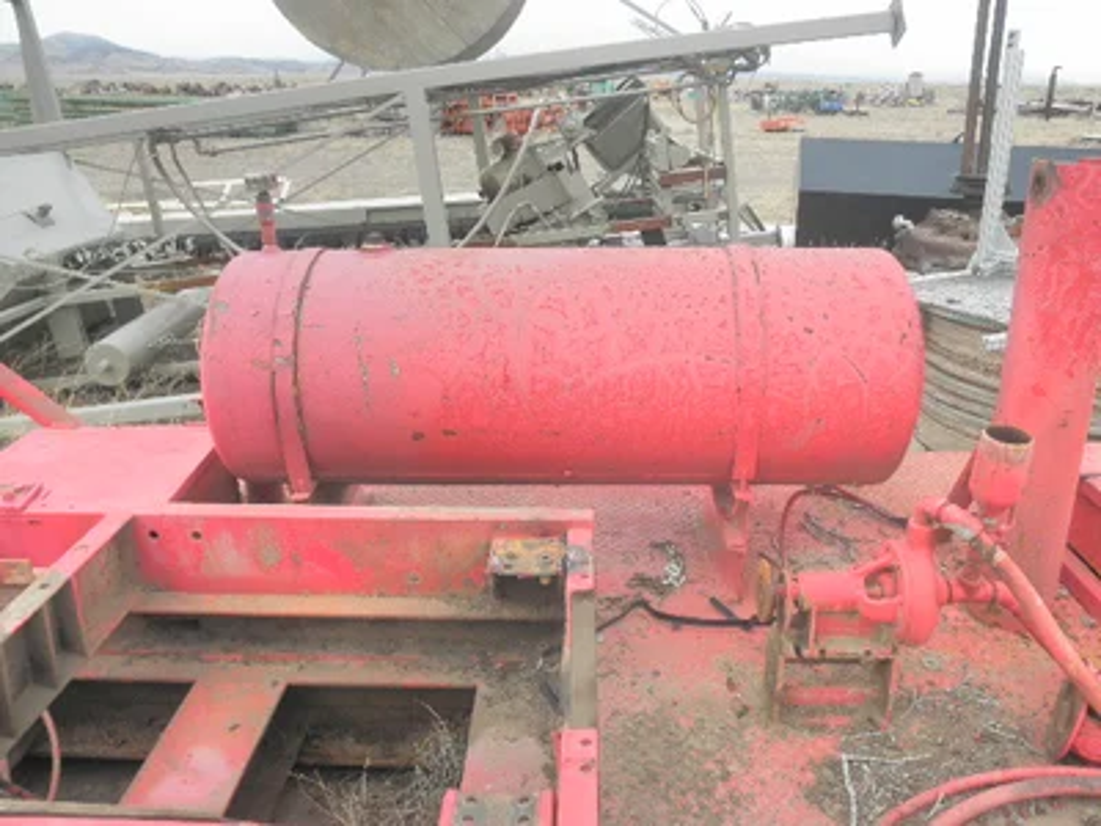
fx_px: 891
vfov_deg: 49.7
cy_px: 413
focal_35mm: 28
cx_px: 550
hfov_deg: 63.4
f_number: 3
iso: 64
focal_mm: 5
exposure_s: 1/200
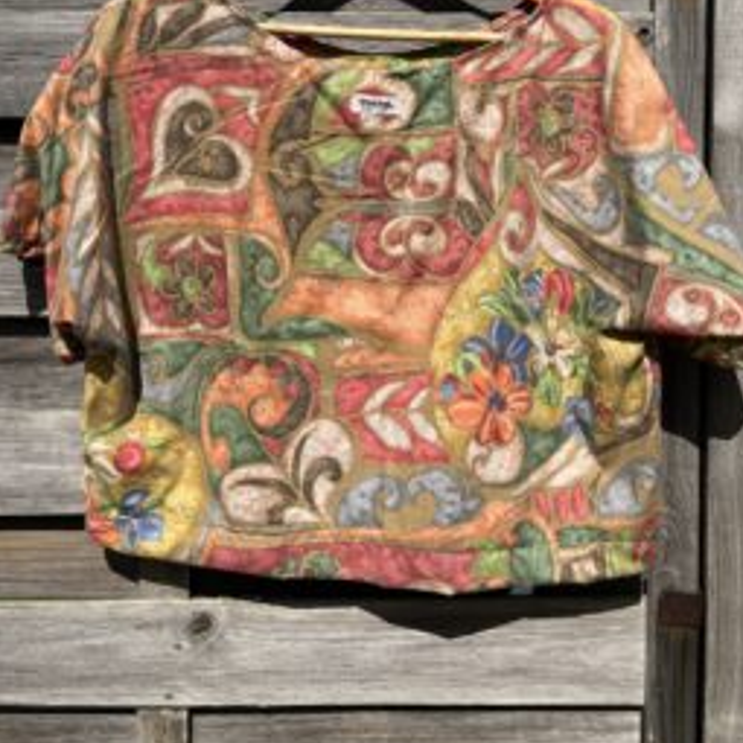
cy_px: 198
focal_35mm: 36
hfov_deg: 46.0
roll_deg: -1.1
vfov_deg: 44.7
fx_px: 874
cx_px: 405
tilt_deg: -1.4
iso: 50
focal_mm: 5.1
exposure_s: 1/6173
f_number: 1.6
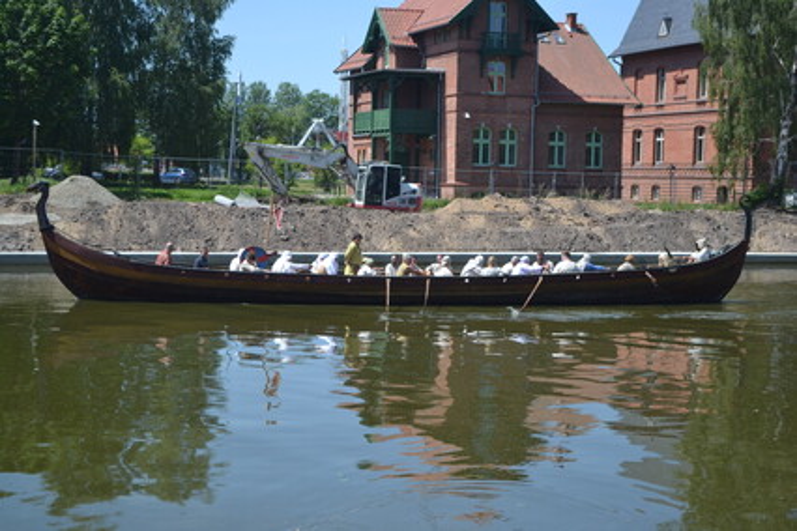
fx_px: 1395
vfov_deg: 21.6
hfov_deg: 31.9
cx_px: 398
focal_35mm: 63
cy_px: 266
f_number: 5.6
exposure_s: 1/1600
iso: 400
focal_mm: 42
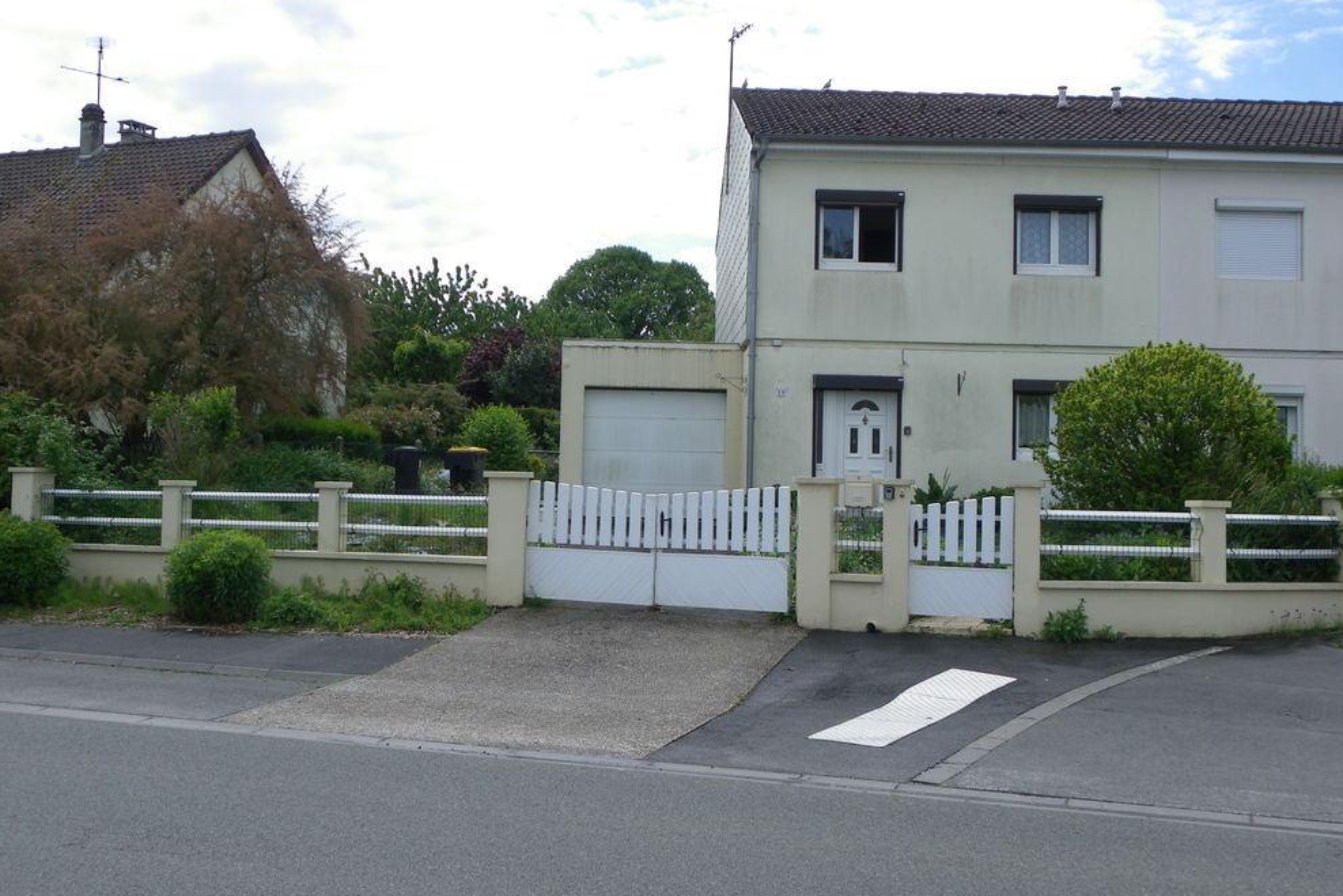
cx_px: 678
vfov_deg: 33.4
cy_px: 434
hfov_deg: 48.5
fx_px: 1492
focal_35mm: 40
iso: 50
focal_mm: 6.8
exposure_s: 1/640
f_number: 3.5
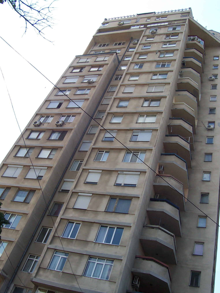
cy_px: 146
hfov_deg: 38.7
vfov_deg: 50.1
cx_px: 110
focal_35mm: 37
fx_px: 314
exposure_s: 1/350
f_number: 5.6
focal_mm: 5.6
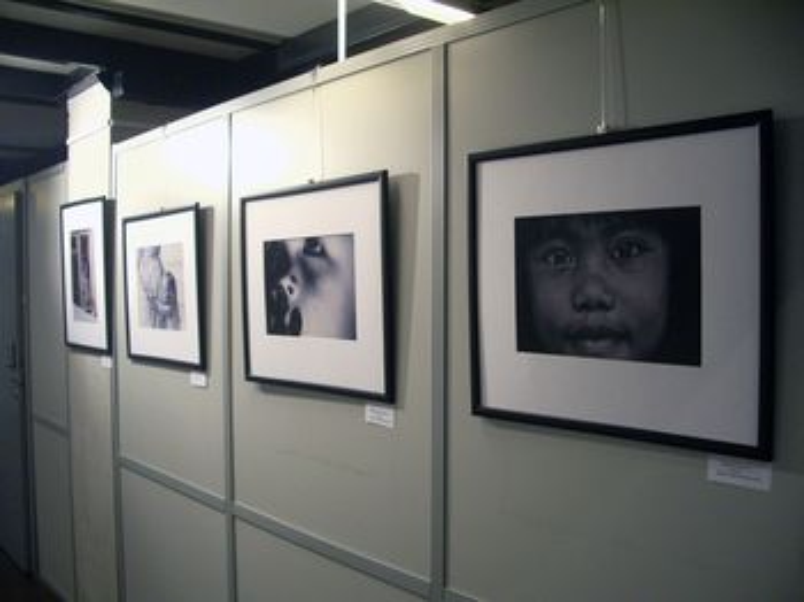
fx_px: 812
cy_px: 301
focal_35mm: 35
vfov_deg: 40.7
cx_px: 402
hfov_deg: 52.7
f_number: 2.6
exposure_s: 1/40
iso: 160
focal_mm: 5.8
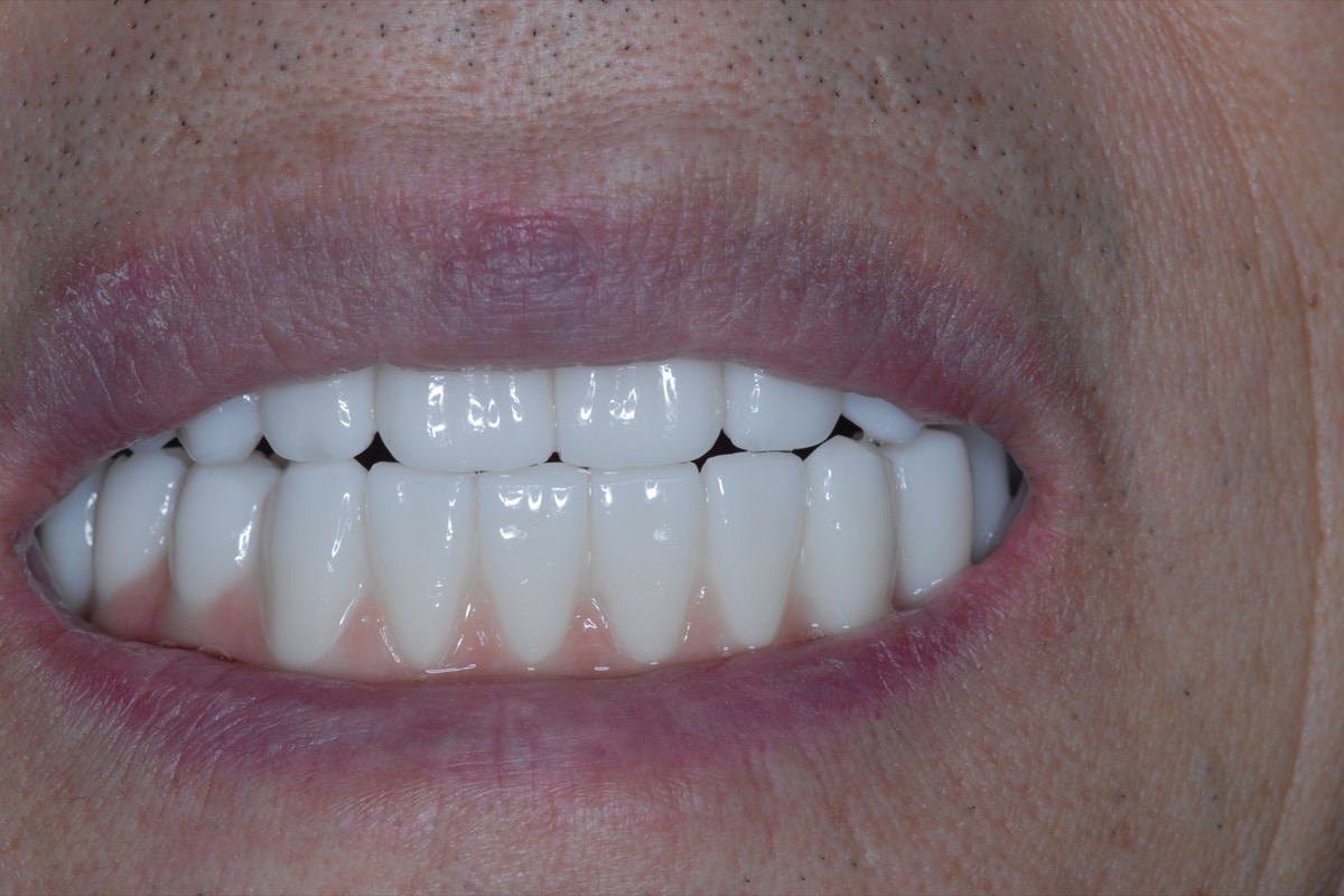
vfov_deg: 8.7
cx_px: 672
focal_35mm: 158
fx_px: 5880
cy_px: 448
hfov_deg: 13.0
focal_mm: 105
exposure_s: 1/125
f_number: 22
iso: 250
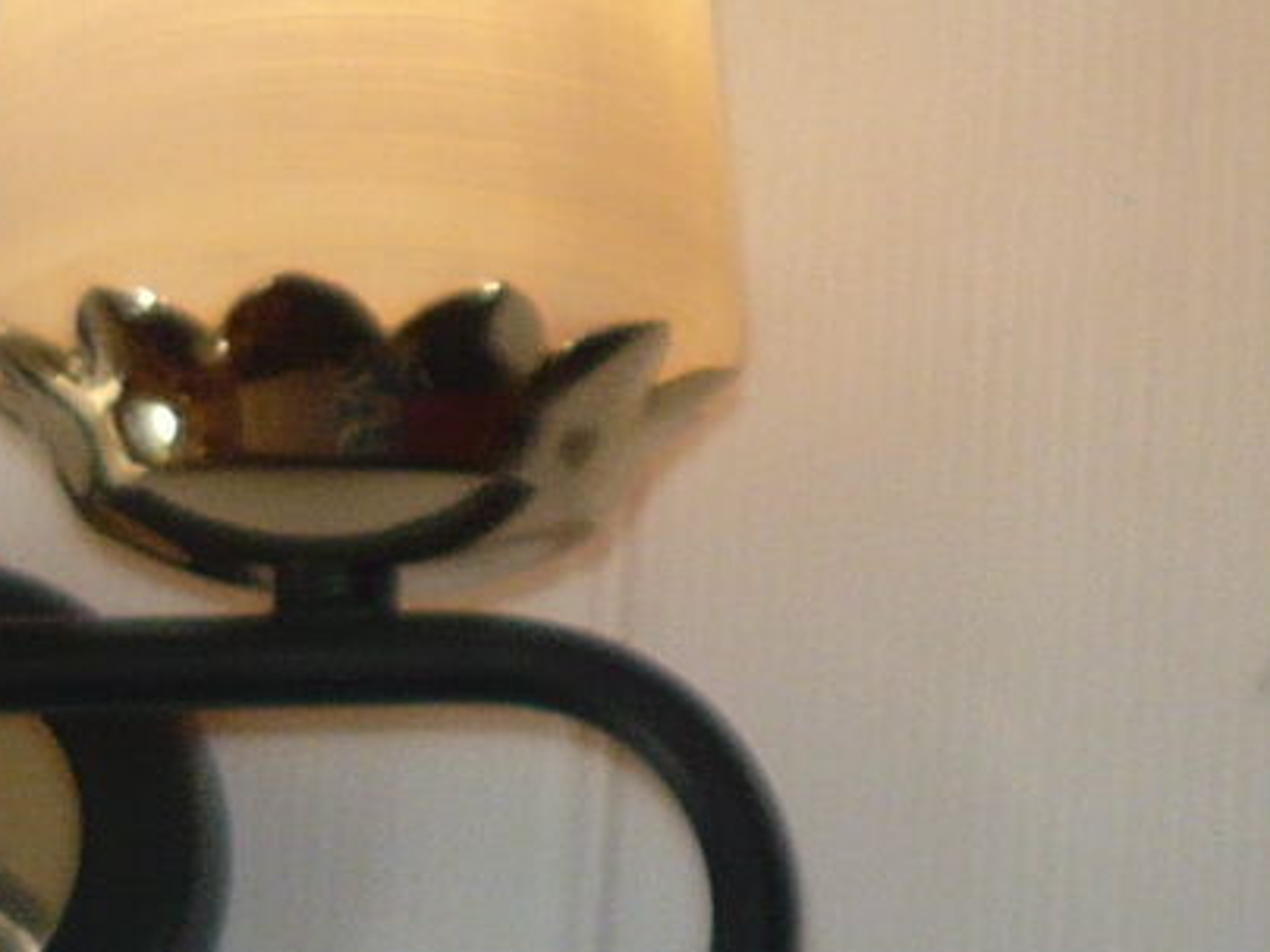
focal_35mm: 186
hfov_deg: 10.5
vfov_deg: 8.0
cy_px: 94
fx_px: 6824
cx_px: 1264
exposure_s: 1/320
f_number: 2.8
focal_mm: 5.5
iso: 100
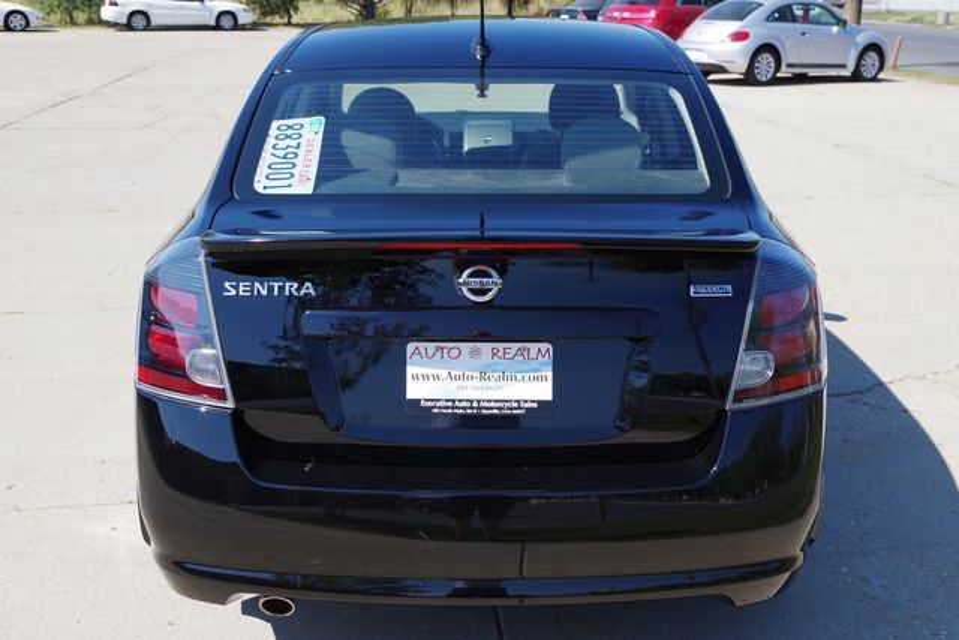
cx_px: 480
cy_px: 320
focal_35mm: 42
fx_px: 1119
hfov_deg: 46.4
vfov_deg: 31.9
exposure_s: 1/320
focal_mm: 28.13
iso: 200
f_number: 7.1
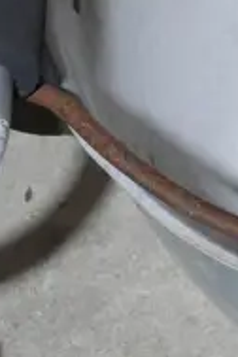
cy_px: 128
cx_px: 950
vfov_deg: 7.6
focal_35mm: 270
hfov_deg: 4.6
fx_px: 2677
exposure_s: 1/60
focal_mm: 24
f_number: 5.2
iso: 1000
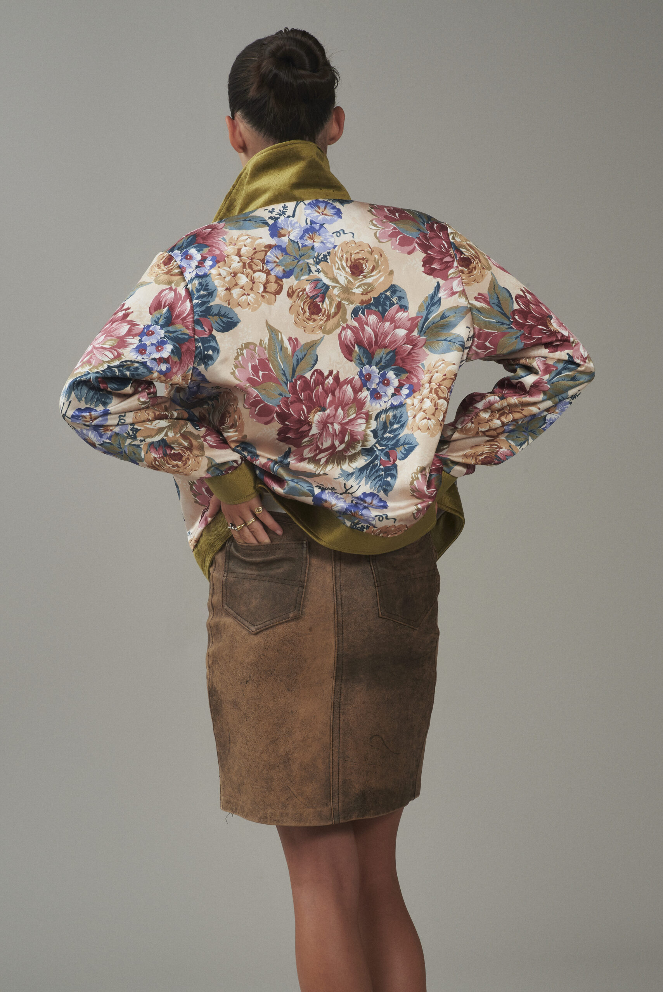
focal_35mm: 95
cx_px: 332
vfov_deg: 21.5
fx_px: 2622
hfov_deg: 14.4
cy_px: 496
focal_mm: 95
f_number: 11
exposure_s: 1/160
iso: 200
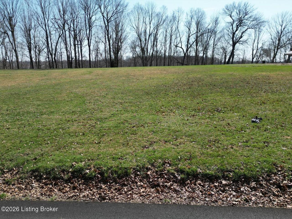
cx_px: 146
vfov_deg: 56.8
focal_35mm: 24
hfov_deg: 71.6
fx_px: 202
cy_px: 110
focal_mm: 6.72
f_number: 1.7
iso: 200
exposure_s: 1/3000
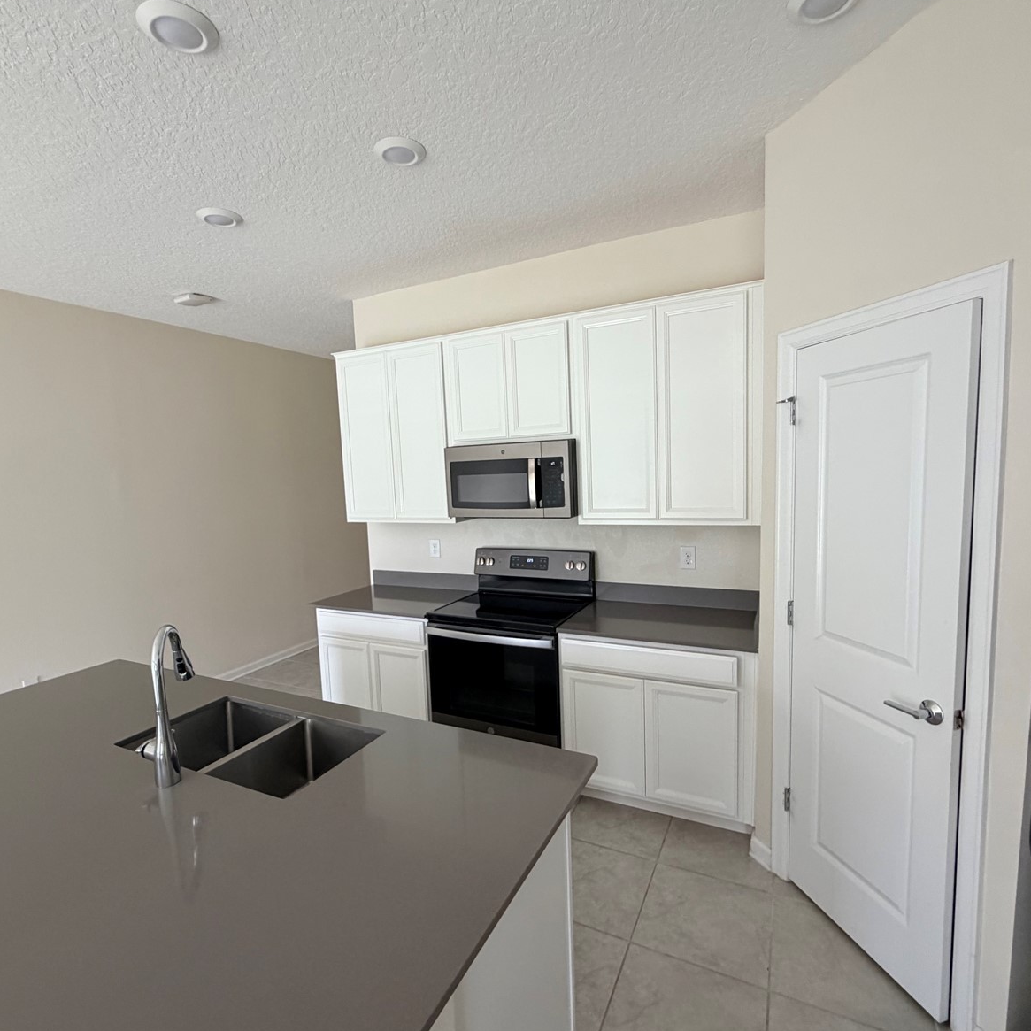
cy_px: 525
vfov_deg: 84.0
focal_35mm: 17
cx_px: 506
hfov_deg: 84.0
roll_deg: +2.7
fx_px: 573
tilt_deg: -5.6
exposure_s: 1/121
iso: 250
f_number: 2.2
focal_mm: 2.22
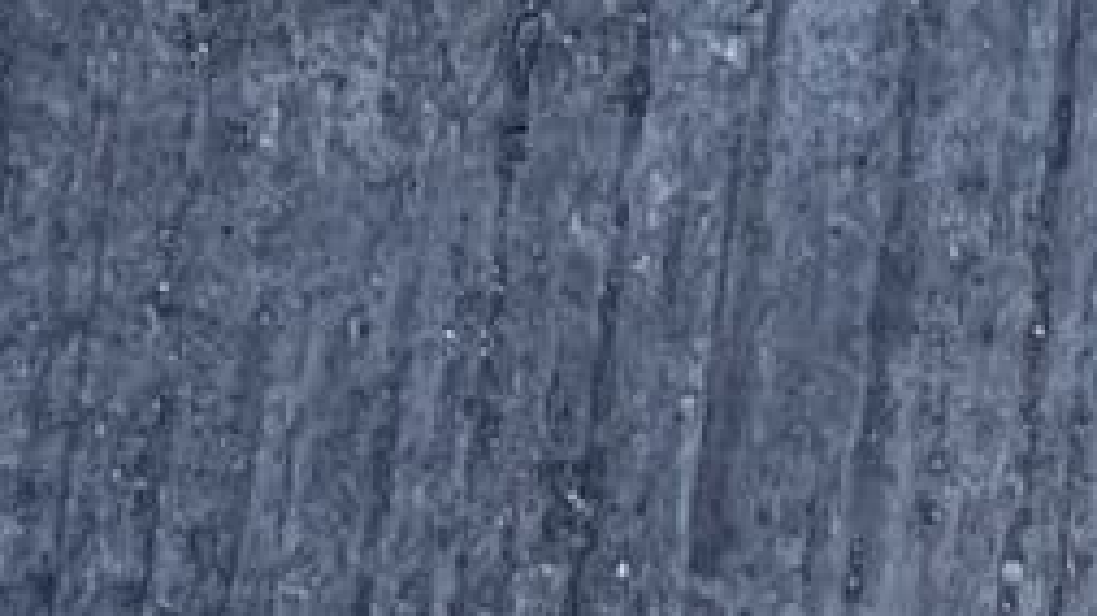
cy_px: -3631
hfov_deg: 8.8
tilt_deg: -74.4
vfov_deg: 3.9
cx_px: 2268
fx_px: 6658
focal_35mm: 229
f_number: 1.6
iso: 50
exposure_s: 1/483
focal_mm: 5.1
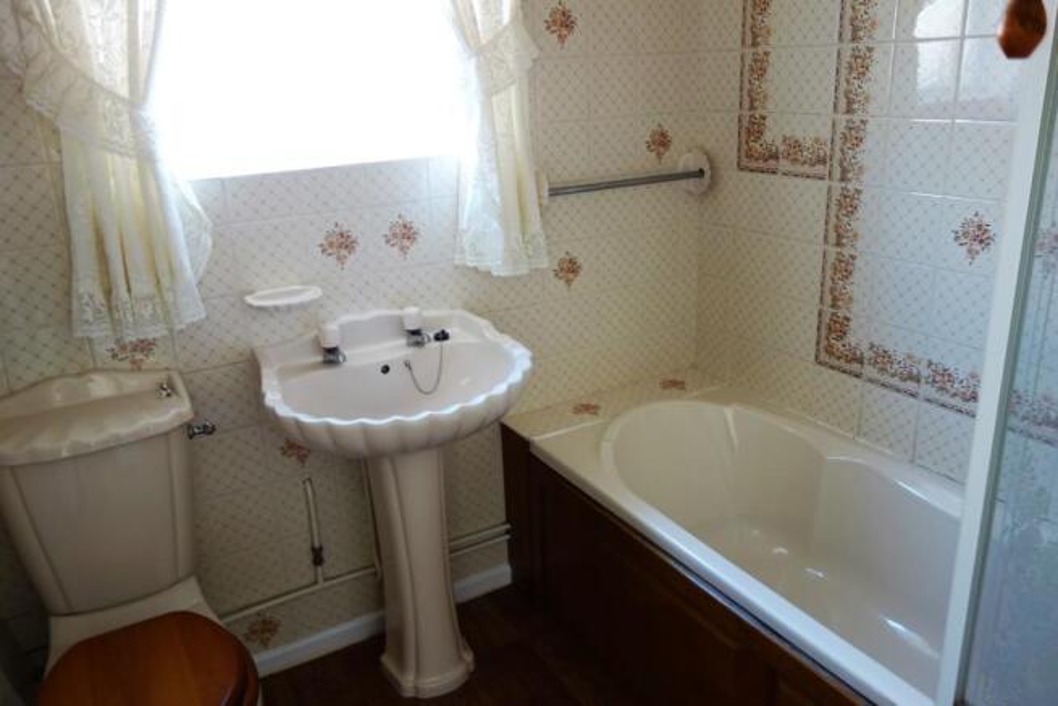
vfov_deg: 46.4
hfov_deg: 65.5
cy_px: 353
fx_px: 823
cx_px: 529
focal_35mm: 28
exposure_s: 1/30
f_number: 1.8
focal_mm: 10.4
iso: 125
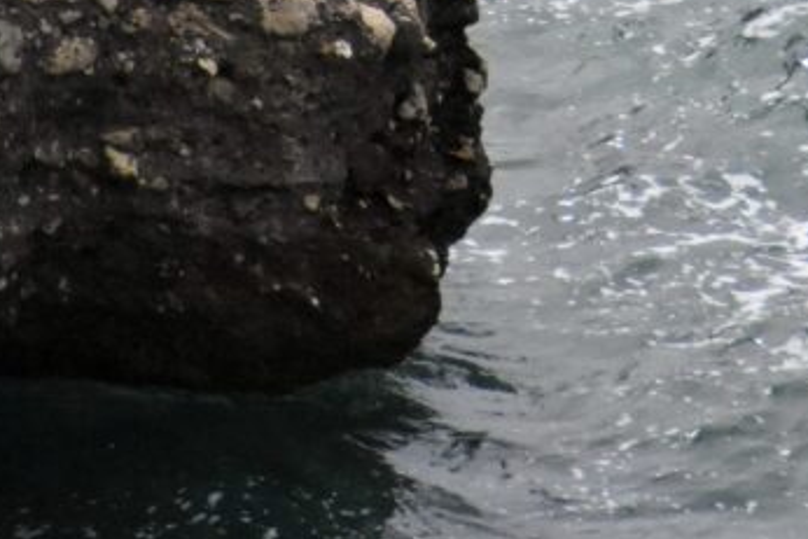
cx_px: 880
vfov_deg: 0.7
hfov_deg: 1.1
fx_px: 42076
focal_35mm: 1874
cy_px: -558
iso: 1600
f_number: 11
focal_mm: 300
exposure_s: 1/2000
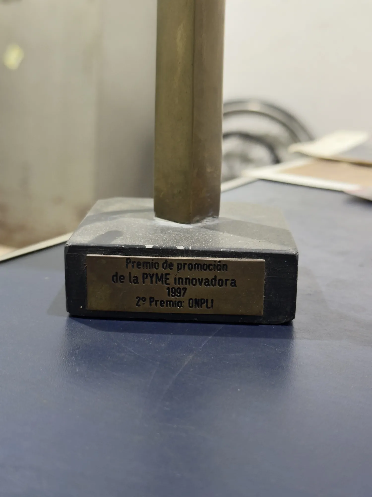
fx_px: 688
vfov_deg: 39.7
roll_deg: -3.1
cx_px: 186
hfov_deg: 30.3
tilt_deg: -15.1
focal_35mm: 48
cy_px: 248
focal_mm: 6.76
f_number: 1.78
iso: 320
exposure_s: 1/33
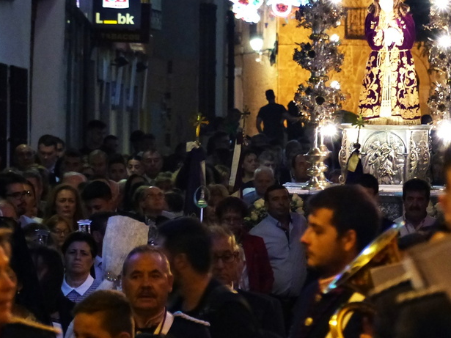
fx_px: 6083
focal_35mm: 467
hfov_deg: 4.2
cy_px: 128
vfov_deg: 3.2
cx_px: 342
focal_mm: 51.2
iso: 800
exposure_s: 1/50
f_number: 2.8
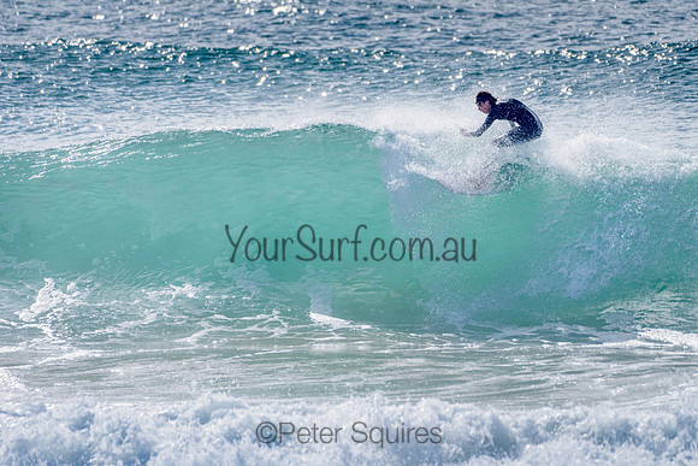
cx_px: 413
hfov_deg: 3.4
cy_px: 214
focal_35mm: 612
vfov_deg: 2.2
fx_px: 11871
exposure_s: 1/2000
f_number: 5.6
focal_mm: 500
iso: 90
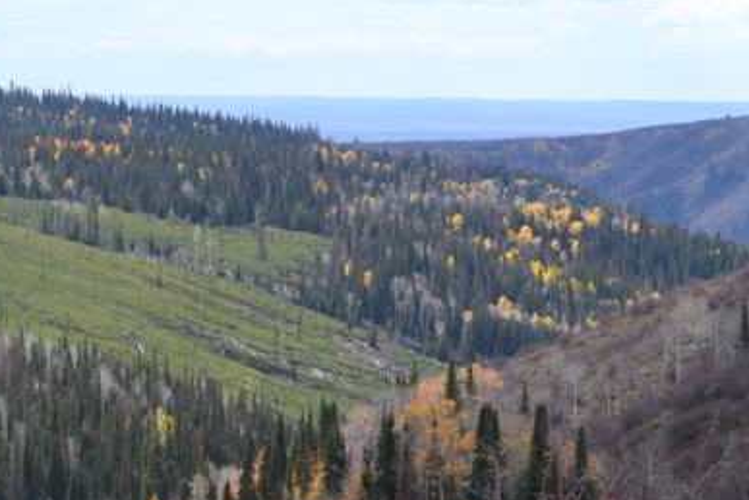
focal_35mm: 206
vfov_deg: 6.7
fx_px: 4291
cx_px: 139
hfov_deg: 9.9
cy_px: 342
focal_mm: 55
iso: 100
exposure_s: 1/200
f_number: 7.1
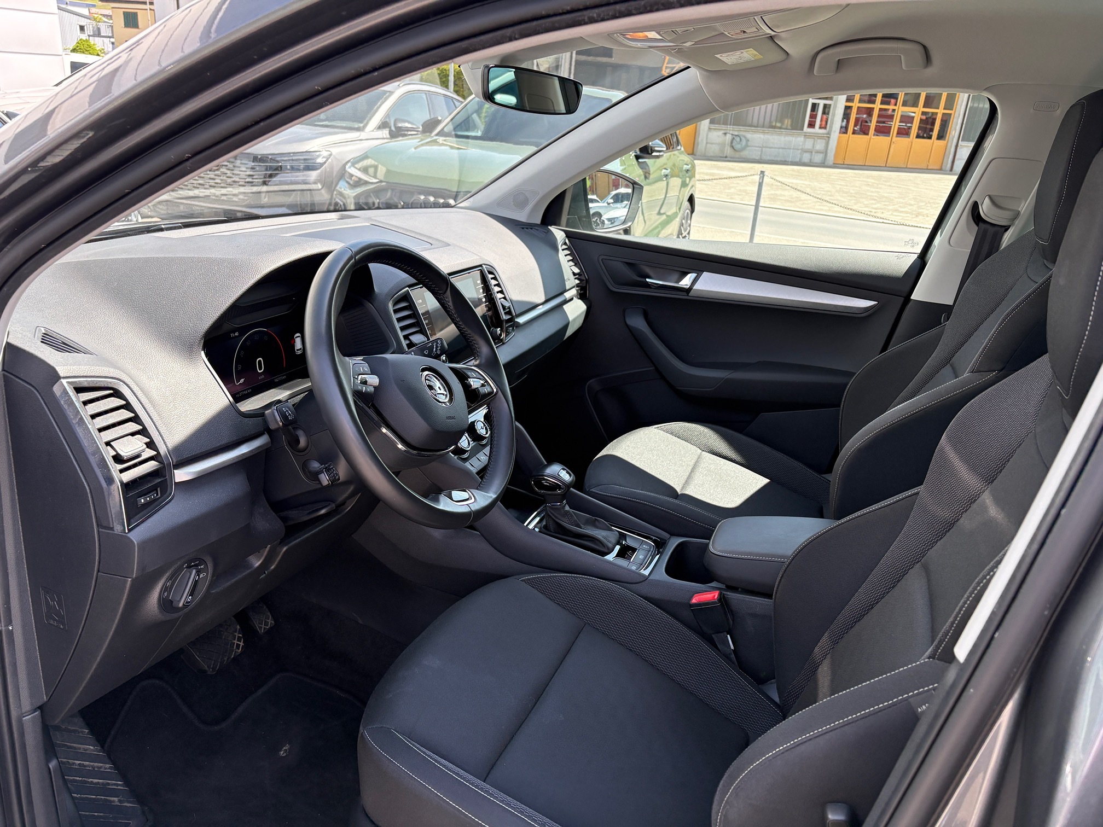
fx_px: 828
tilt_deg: -20.4
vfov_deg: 53.1
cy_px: 414
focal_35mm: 26
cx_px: 552
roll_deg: -4.4
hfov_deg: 67.3
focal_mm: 5.96
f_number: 1.6
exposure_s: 1/375
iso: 50
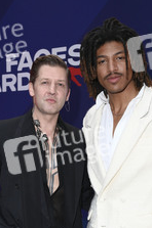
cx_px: 86
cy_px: 201
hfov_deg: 22.2
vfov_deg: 31.5
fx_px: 388
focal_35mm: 61
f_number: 5.6
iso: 1000
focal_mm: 34
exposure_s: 1/100
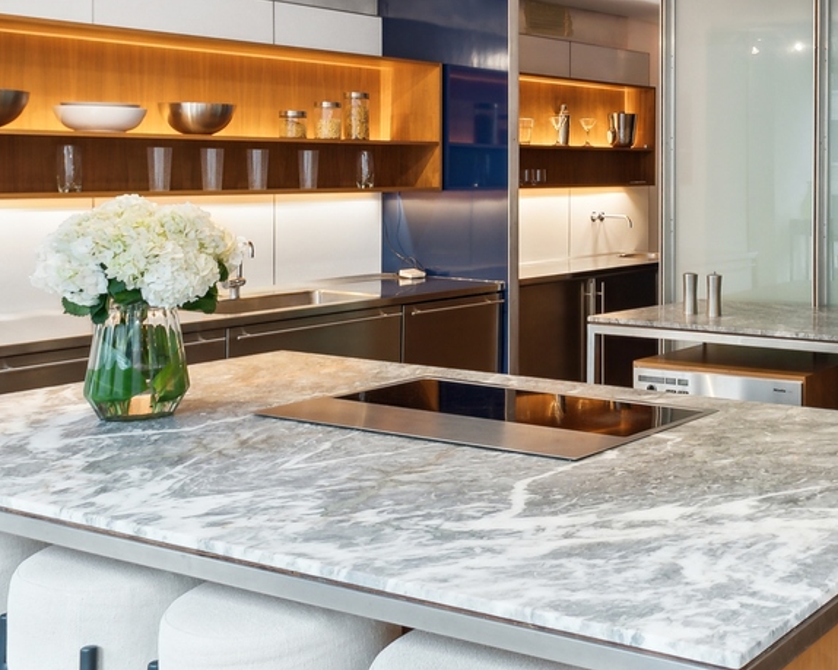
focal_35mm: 45
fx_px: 1116
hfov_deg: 36.8
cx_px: 842
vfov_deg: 33.1
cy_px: 207
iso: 500
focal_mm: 17
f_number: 8
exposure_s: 1/30
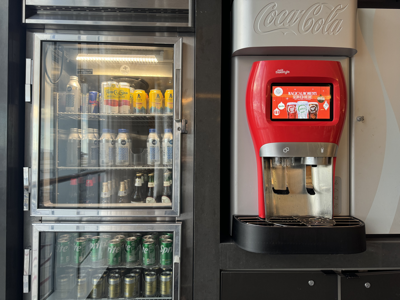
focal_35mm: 24
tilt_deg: -0.1
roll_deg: -0.3
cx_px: 200
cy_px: 150
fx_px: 277
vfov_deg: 56.8
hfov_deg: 71.6
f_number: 1.78
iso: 160
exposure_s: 1/60
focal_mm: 6.76
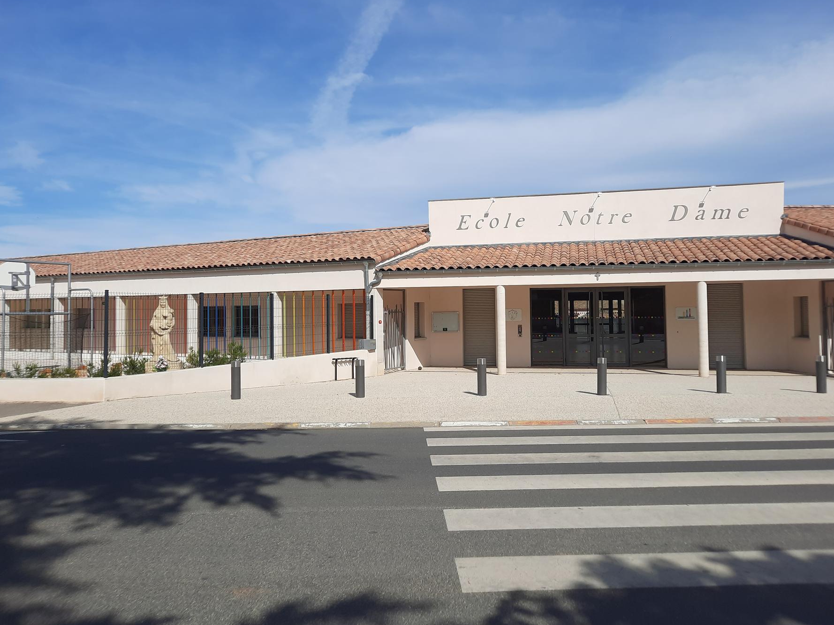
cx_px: 428
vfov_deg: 51.3
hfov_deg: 65.3
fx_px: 650
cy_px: 293
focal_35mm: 27
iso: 32
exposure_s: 1/1686
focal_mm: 4.6
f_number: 2
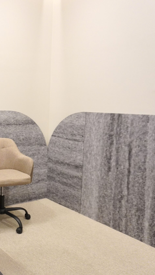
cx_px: -4
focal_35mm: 38
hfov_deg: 29.0
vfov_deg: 52.8
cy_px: 138
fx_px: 278
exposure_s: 1/160
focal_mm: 16
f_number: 4
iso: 1600
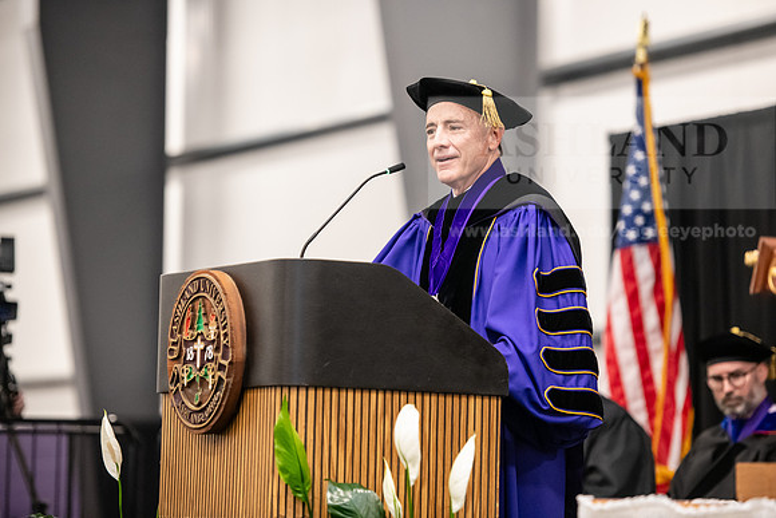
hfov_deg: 13.2
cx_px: 388
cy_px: 259
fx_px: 3342
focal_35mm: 155
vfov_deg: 8.9
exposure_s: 1/200
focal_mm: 155
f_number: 3.2
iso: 3200
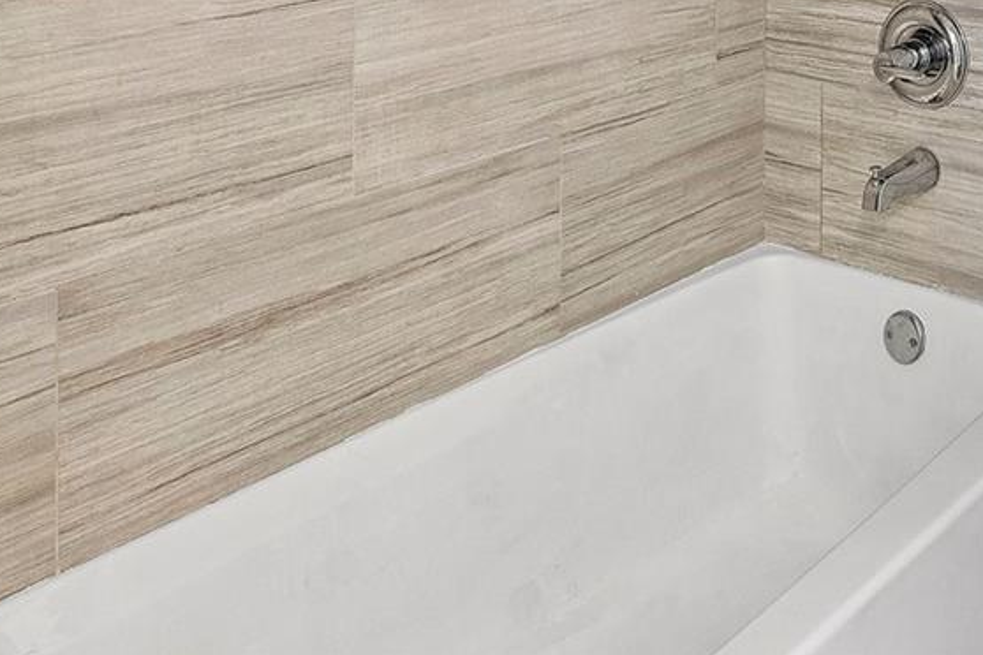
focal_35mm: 43
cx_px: 1045
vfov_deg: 25.9
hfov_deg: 38.7
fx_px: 1174
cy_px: -232
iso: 160
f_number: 11
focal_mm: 10
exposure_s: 1/2
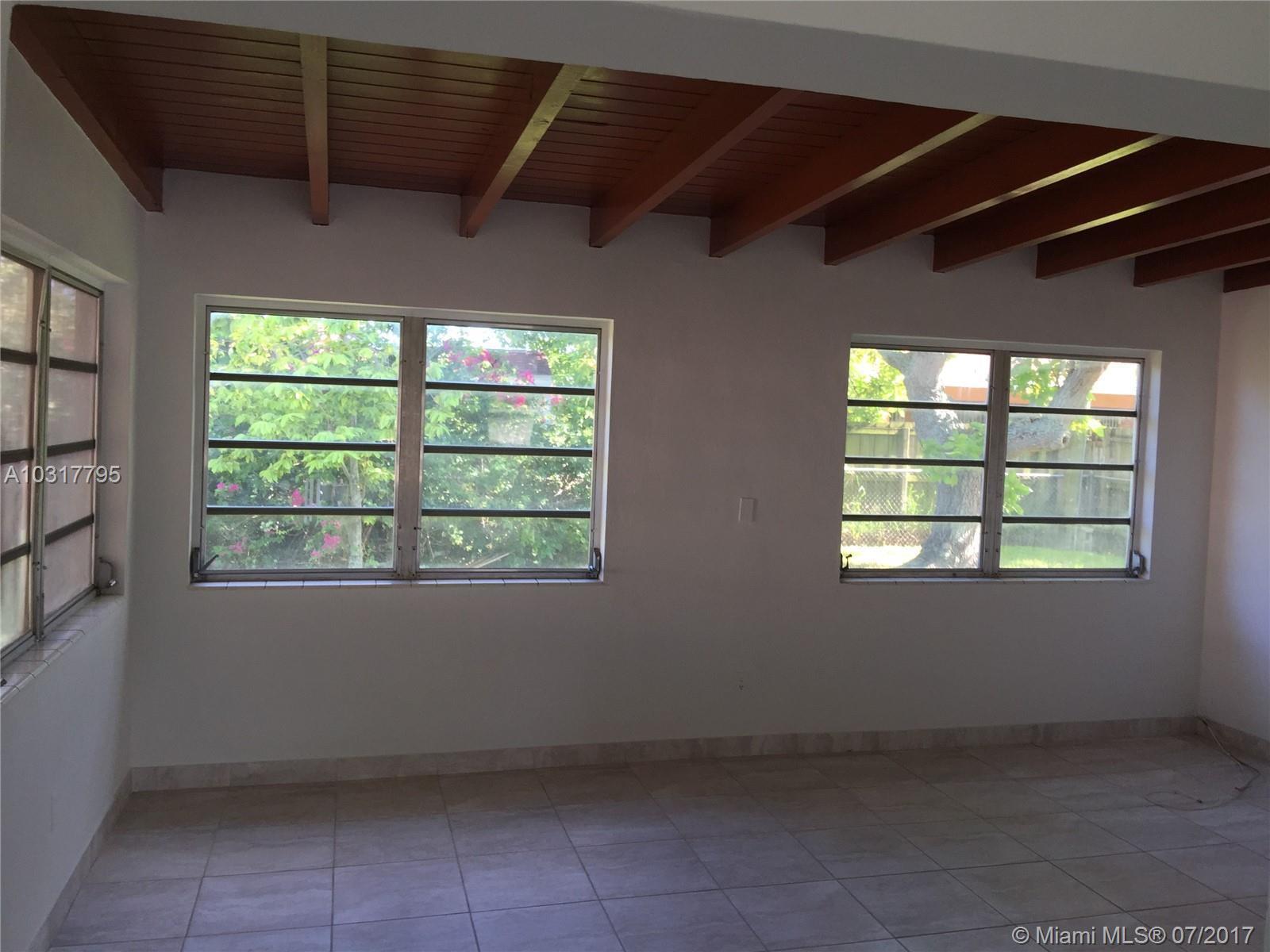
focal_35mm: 29
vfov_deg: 48.2
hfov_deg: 61.7
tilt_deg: -2.5
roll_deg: -3.2
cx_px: 635
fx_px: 1064
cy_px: 476
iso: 32
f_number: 2.2
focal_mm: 4.15
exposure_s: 1/60
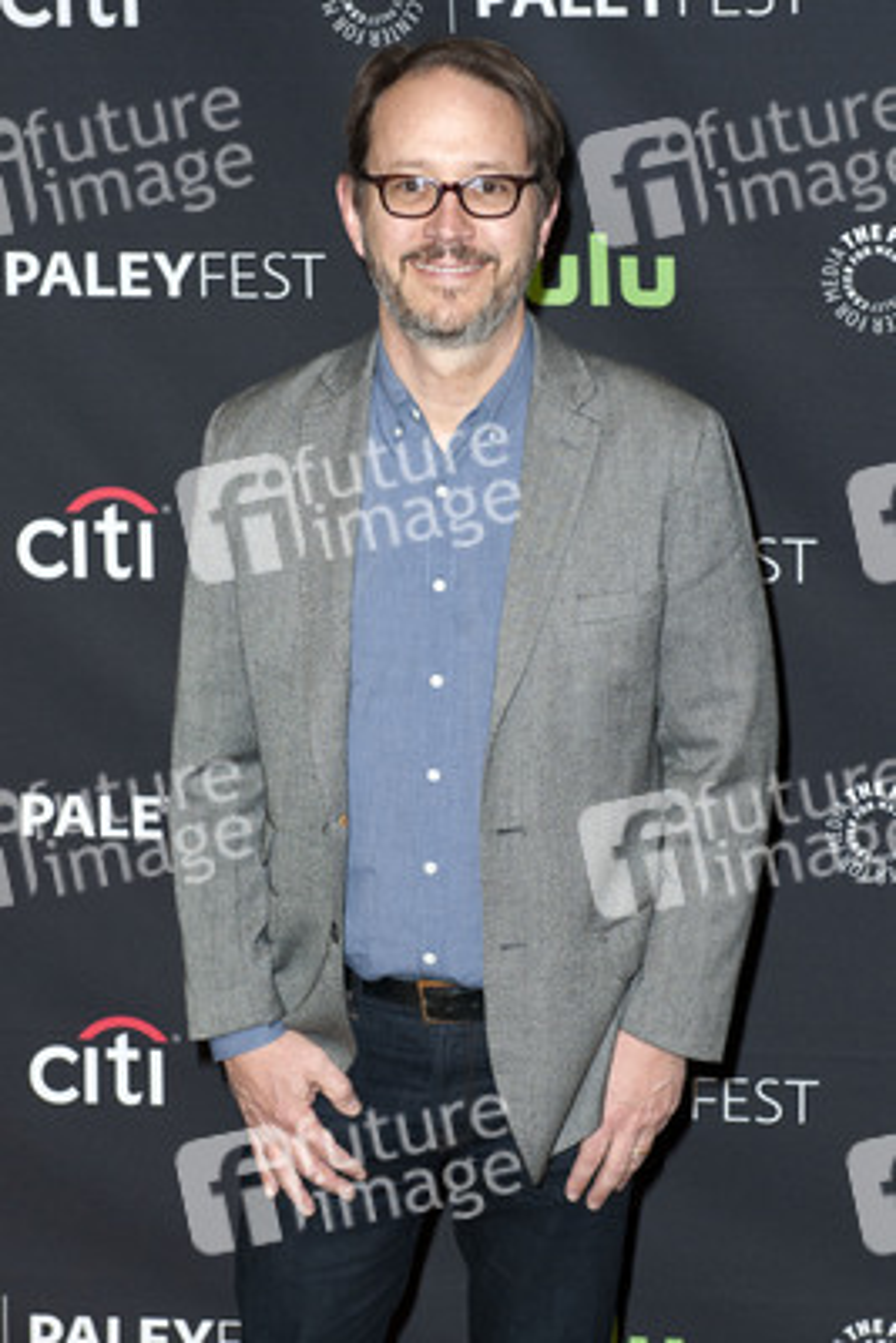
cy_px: 672
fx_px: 2611
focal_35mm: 70
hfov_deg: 19.5
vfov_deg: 28.8
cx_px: 448
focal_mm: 70
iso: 640
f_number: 5.6
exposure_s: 1/320
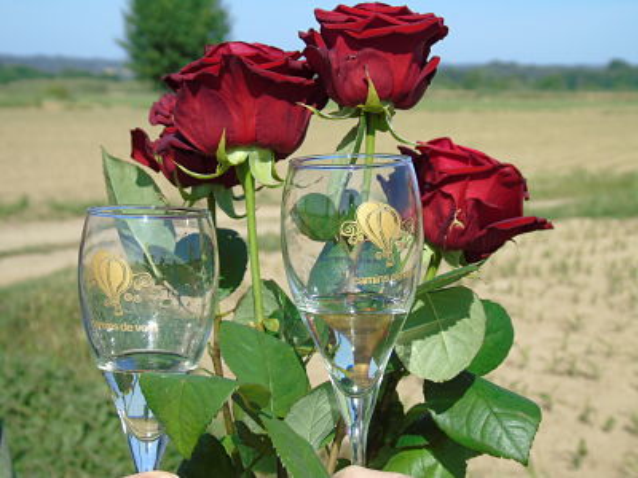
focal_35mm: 82
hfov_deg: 23.8
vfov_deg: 18.0
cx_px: 319
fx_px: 1511
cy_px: 239
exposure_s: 1/500
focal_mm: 15
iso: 80
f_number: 4.1
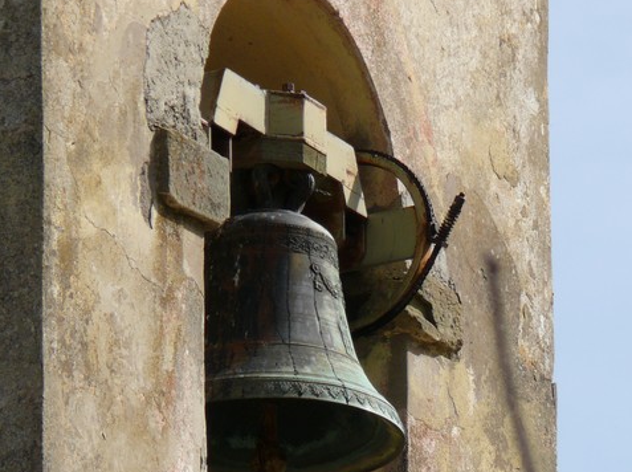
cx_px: 326
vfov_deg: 2.4
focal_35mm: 616
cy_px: 276
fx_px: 11227
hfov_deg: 3.2
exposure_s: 1/400
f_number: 6.3
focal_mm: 88.8
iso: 100
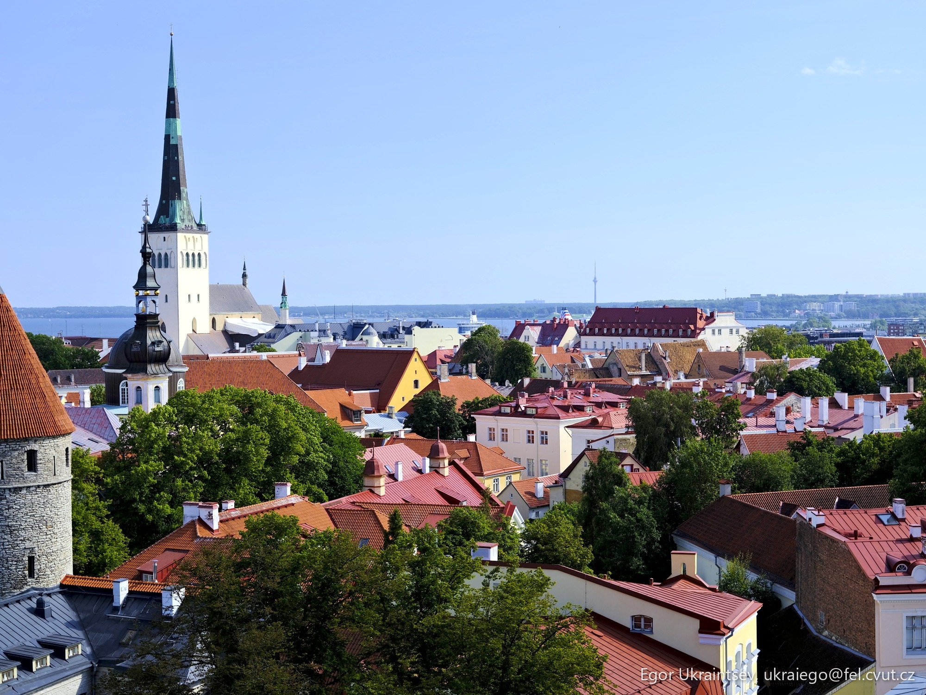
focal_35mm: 55
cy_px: 348
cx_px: 463
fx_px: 1471
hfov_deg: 34.9
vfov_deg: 26.6
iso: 100
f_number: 5.6
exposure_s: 1/400
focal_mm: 70
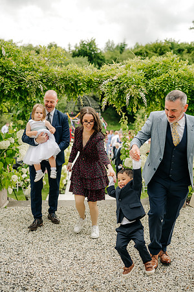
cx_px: 97
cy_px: 146
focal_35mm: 35
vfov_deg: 54.4
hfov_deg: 37.9
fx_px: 283
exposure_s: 1/1000
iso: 100
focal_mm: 35
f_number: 2
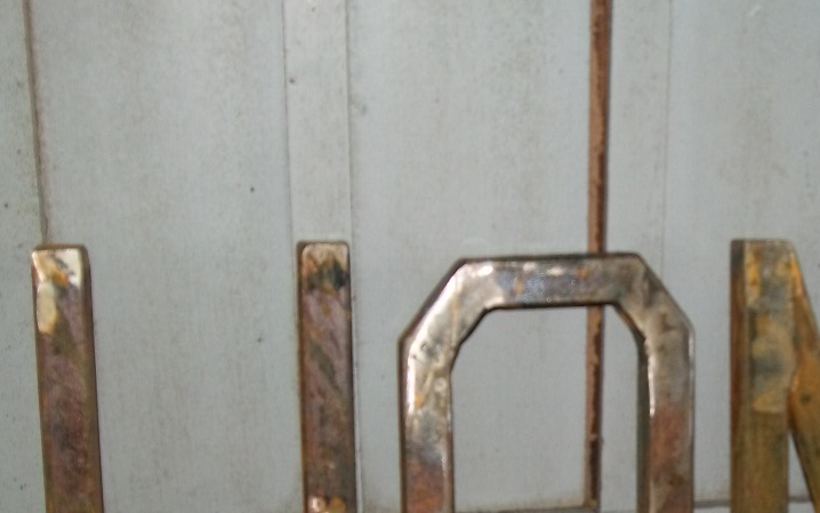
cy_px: 440
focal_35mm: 68
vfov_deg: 18.9
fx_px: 1520
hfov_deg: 29.7
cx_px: 625
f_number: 2.7
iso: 80
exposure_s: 1/30
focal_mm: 6
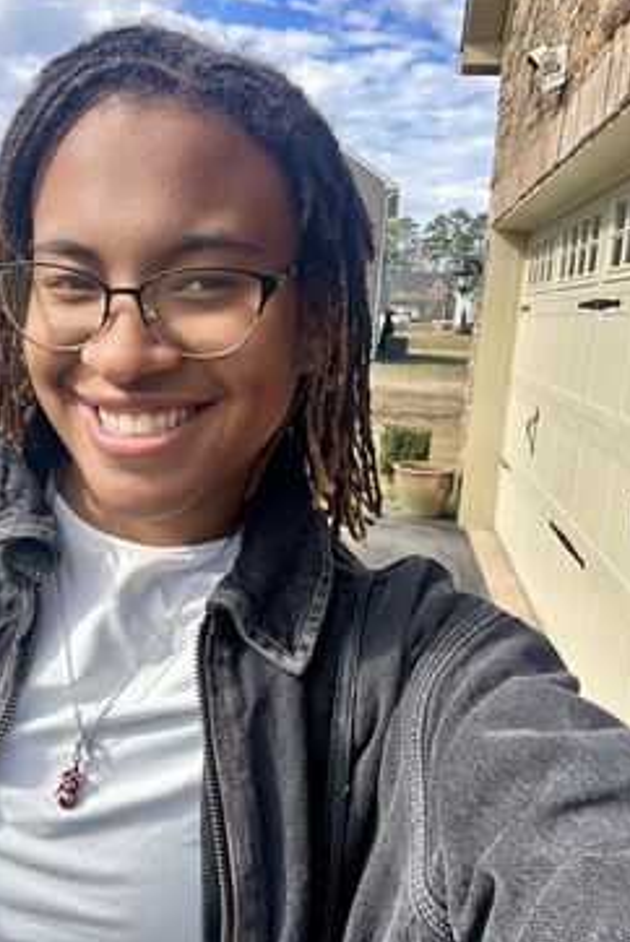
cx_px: 167
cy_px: 457
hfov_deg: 39.1
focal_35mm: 33
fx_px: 865
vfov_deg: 57.2
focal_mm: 2.69
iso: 25
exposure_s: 1/395
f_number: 1.9
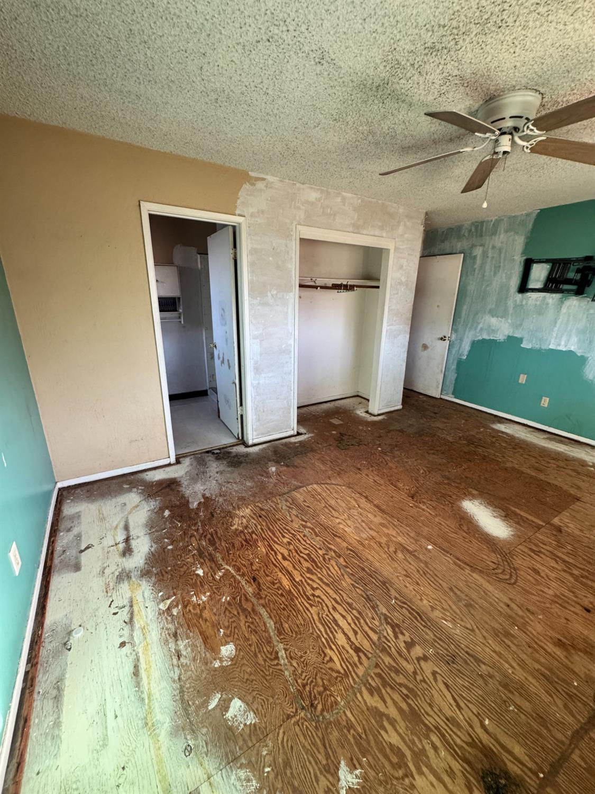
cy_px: 397
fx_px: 321
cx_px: 298
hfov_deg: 85.7
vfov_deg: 102.1
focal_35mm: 14
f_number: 2.2
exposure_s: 1/88
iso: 320
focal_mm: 2.22
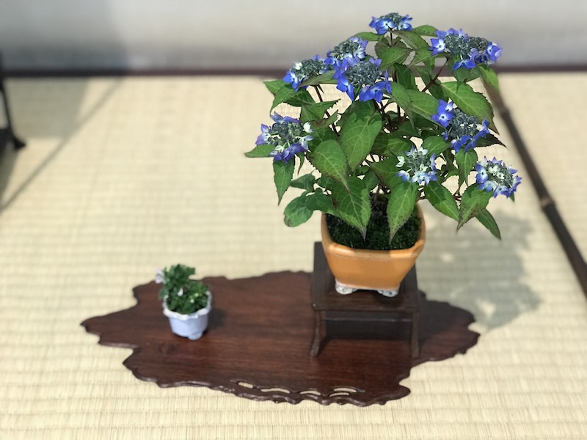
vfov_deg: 25.7
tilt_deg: -35.0
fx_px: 967
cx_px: 294
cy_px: 220
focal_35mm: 57
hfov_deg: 33.8
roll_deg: -0.2
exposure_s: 1/50
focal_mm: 6.6
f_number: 2.8
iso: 320
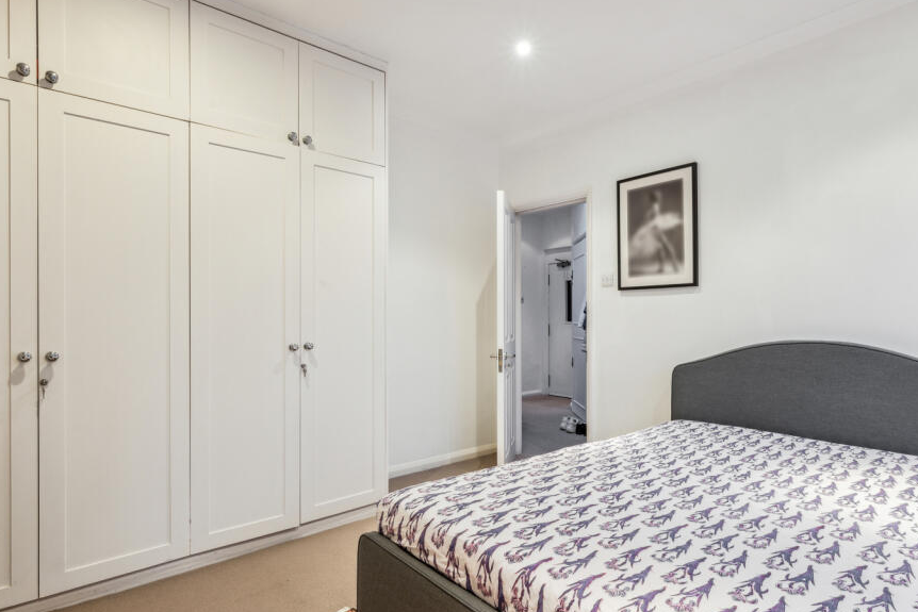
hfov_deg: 86.8
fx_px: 485
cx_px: 490
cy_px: 323
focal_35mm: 19
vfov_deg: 64.5
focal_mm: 16
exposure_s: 1/3.33
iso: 500
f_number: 11
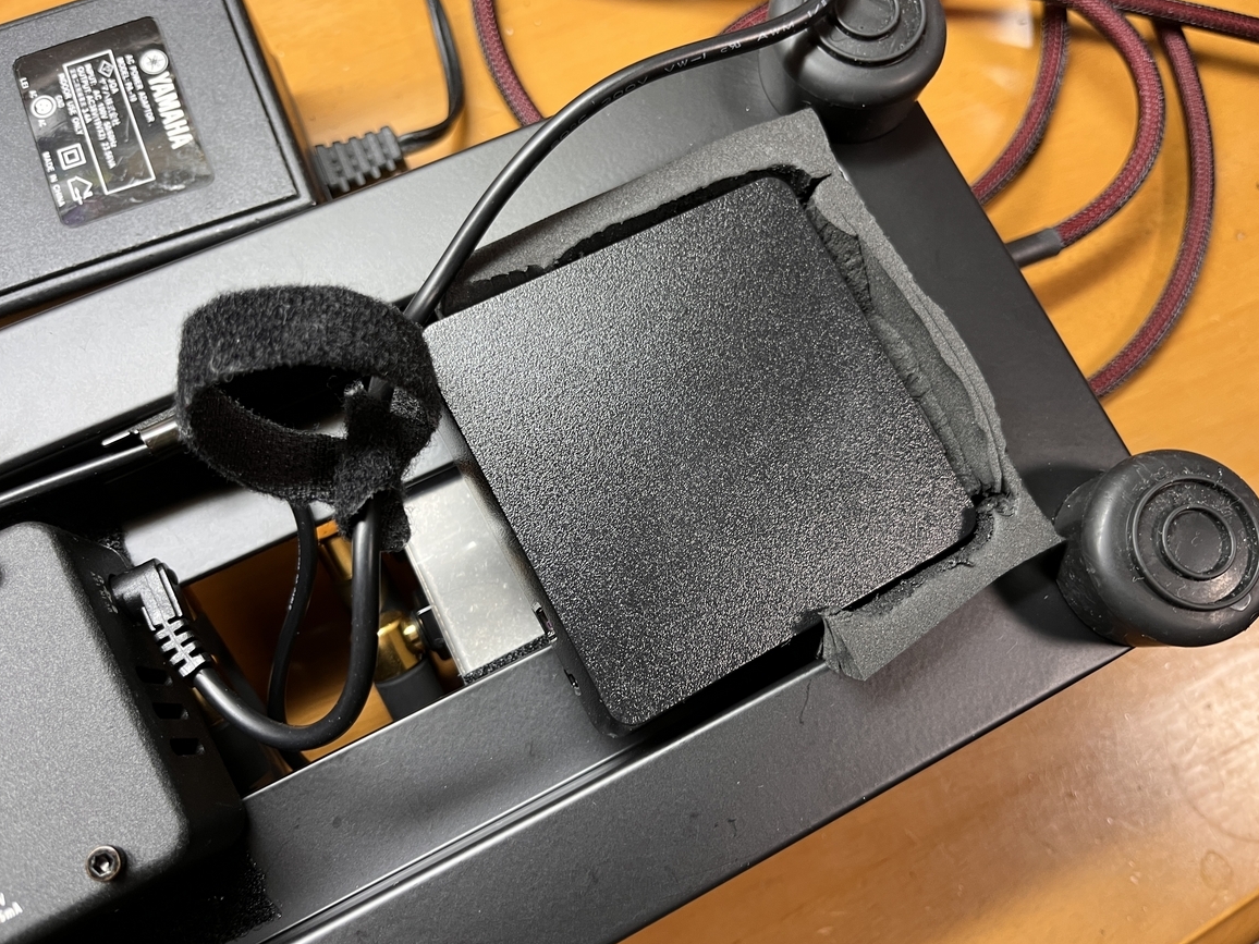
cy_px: 483
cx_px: 637
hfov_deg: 65.3
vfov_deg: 51.3
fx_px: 982
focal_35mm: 27
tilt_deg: -77.8
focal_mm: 5.1
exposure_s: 1/42
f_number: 1.6
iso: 100
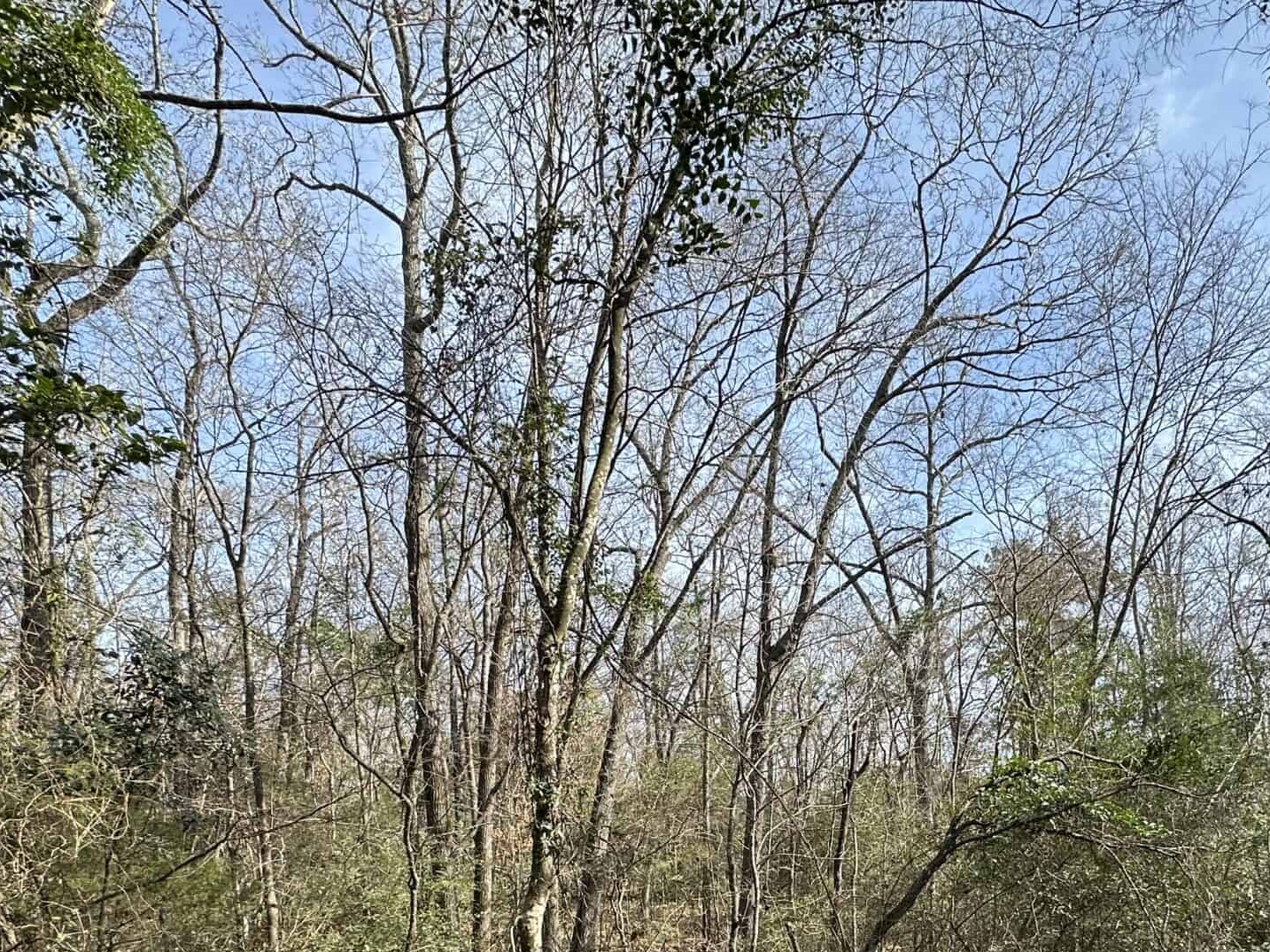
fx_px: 917
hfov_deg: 68.0
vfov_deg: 51.0
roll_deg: +1.4
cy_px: 779
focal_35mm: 25
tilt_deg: +3.2
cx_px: 814
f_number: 2.2
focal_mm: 2.22
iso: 40
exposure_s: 1/584
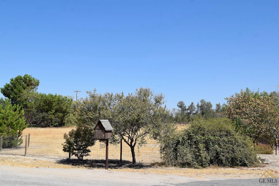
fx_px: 302
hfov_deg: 49.6
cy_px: 93
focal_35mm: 39
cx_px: 140
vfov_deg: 34.2
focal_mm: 26
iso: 200
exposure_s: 1/400
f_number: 10
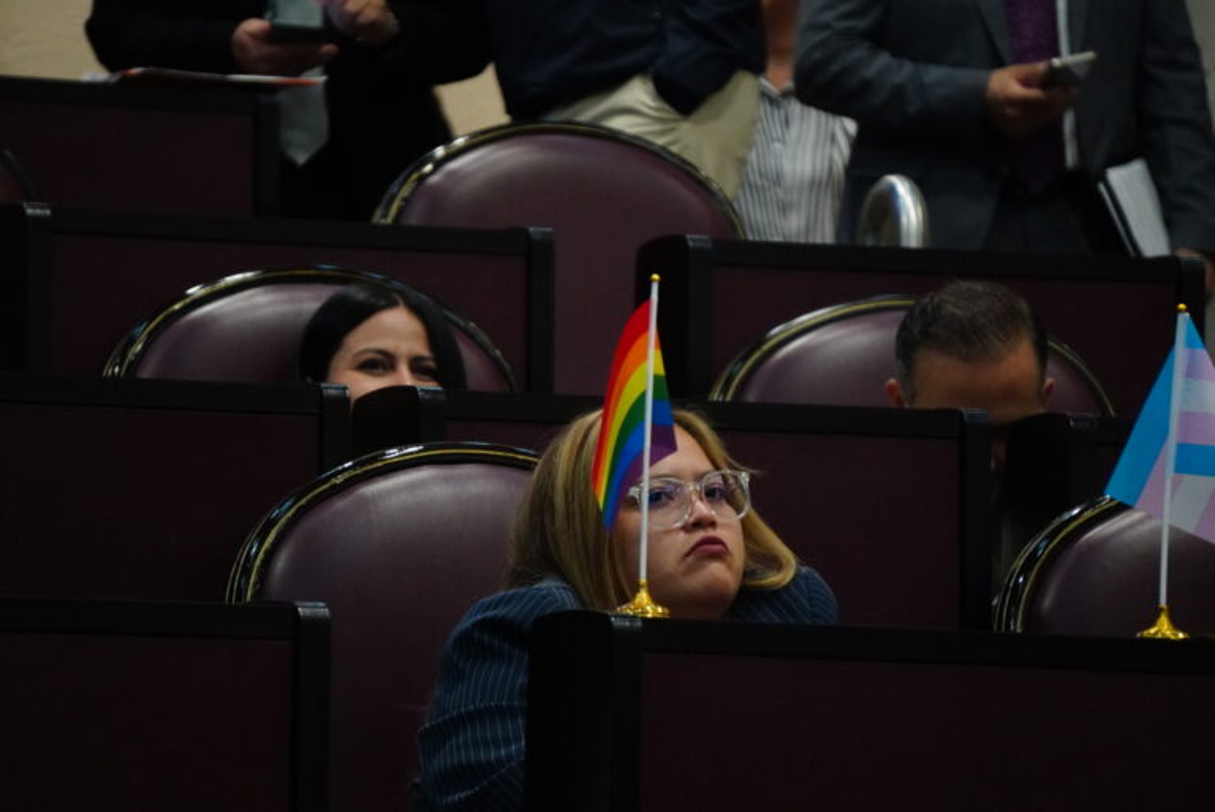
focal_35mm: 315
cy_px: 406
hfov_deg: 6.5
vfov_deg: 4.4
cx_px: 608
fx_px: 10637
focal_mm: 210
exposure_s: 1/160
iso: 5000
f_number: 6.3
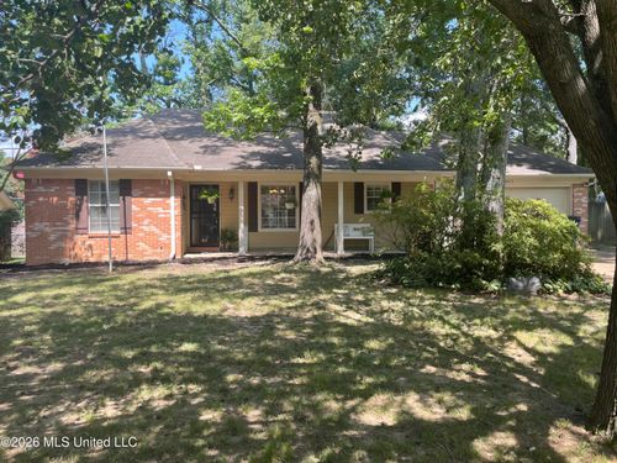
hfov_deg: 67.3
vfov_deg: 53.1
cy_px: 232
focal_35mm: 26
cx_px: 308
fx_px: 463
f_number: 1.6
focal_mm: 4.2
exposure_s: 1/463
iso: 32
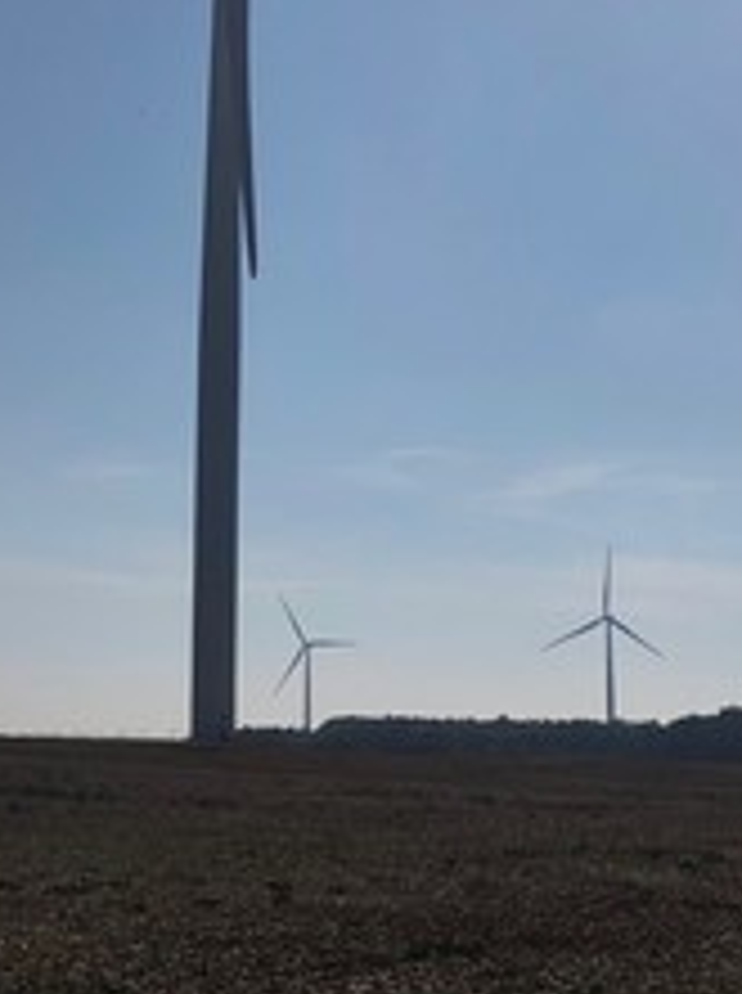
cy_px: 423
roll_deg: -1.4
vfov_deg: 29.8
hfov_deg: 22.1
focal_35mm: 65
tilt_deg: +11.5
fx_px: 1863
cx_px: 103
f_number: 1.8
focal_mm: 3.99
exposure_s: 1/16393
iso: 25
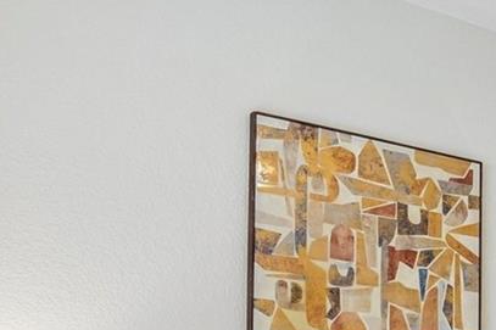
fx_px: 813
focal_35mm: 59
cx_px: 663
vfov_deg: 20.7
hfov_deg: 27.6
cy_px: 444
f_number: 8
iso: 400
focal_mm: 10
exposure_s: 1/30
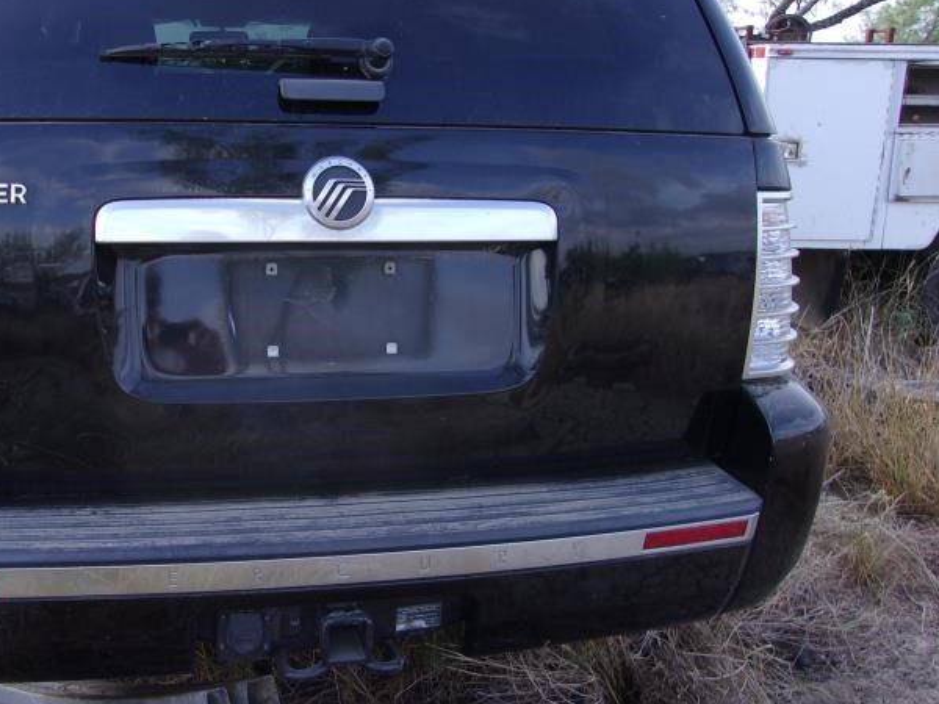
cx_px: 365
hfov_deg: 50.9
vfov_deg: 39.5
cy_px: 274
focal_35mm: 36
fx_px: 977
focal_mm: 4.9
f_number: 3
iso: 80
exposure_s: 1/250
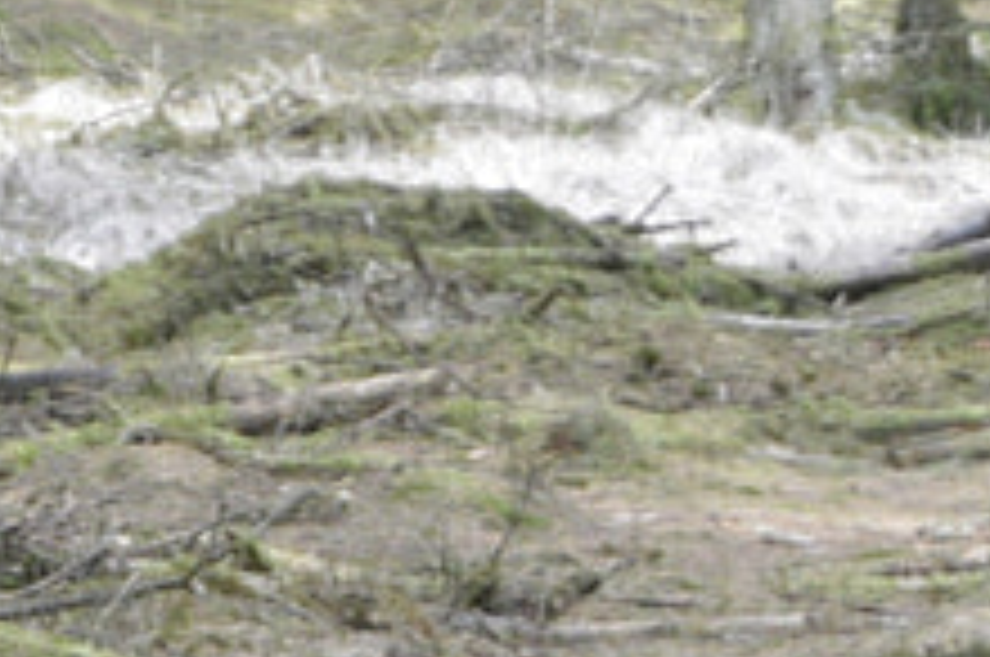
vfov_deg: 2.3
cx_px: 2394
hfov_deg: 3.4
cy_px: -108
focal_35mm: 601
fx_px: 16493
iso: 500
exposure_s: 1/60
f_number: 5.6
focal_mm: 55
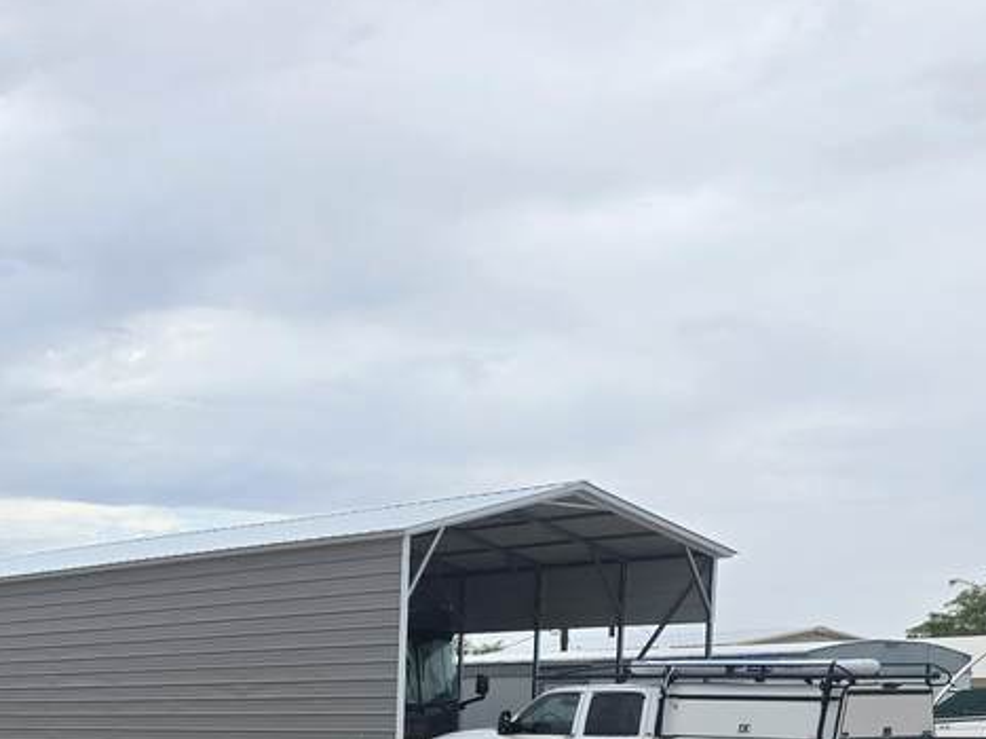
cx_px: -141
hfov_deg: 27.6
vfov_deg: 21.7
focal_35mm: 63
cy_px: 868
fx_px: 1794
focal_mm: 6.3
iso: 12
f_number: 1.7
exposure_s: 1/317
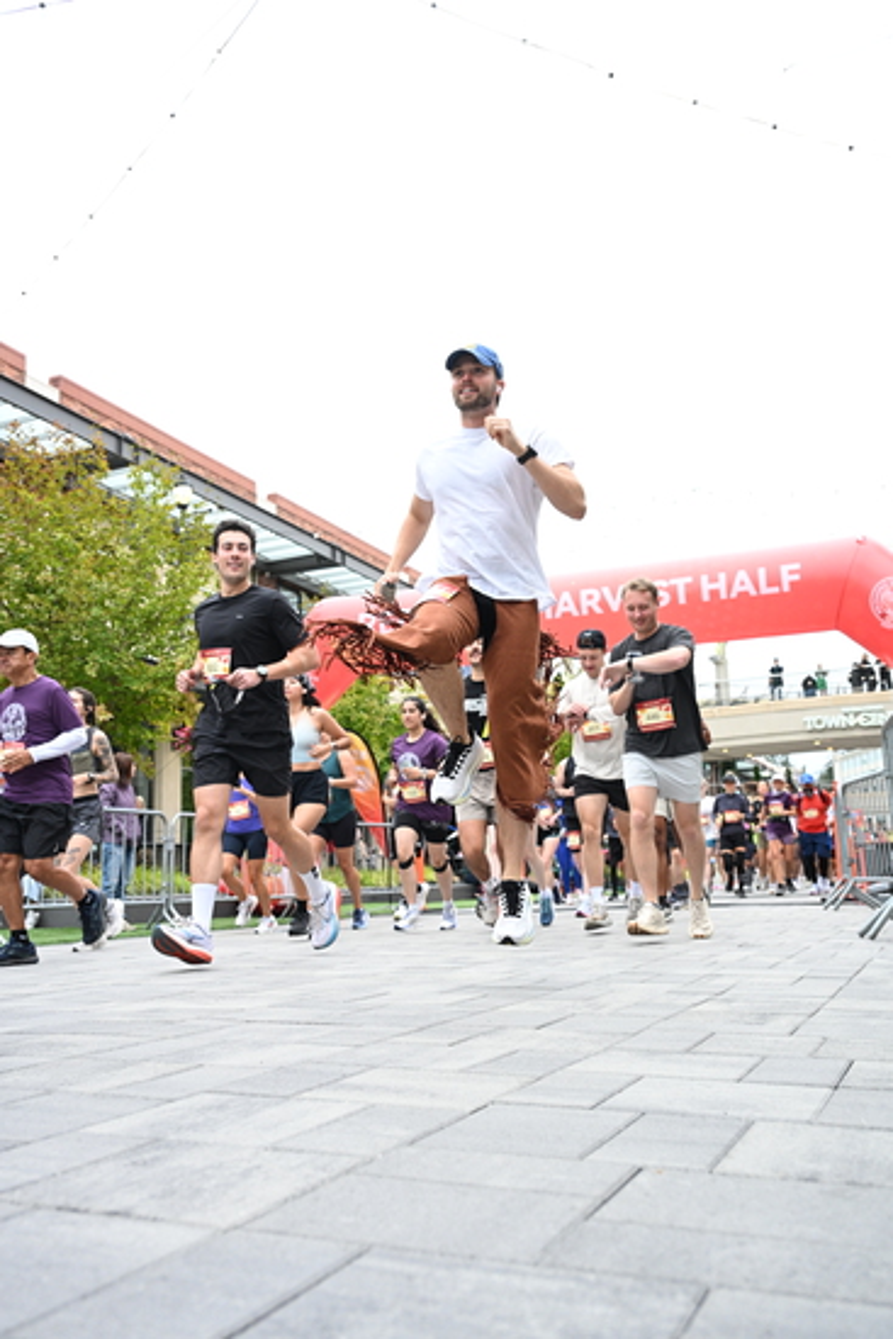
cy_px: 670
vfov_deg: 60.3
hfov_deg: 42.3
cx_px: 446
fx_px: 1153
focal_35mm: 31
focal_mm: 31
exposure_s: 1/640
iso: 2000
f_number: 4
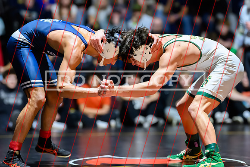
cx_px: 120
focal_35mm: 164
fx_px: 1140
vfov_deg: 8.4
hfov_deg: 12.5
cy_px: 65
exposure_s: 1/640
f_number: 2
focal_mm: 135
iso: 8000
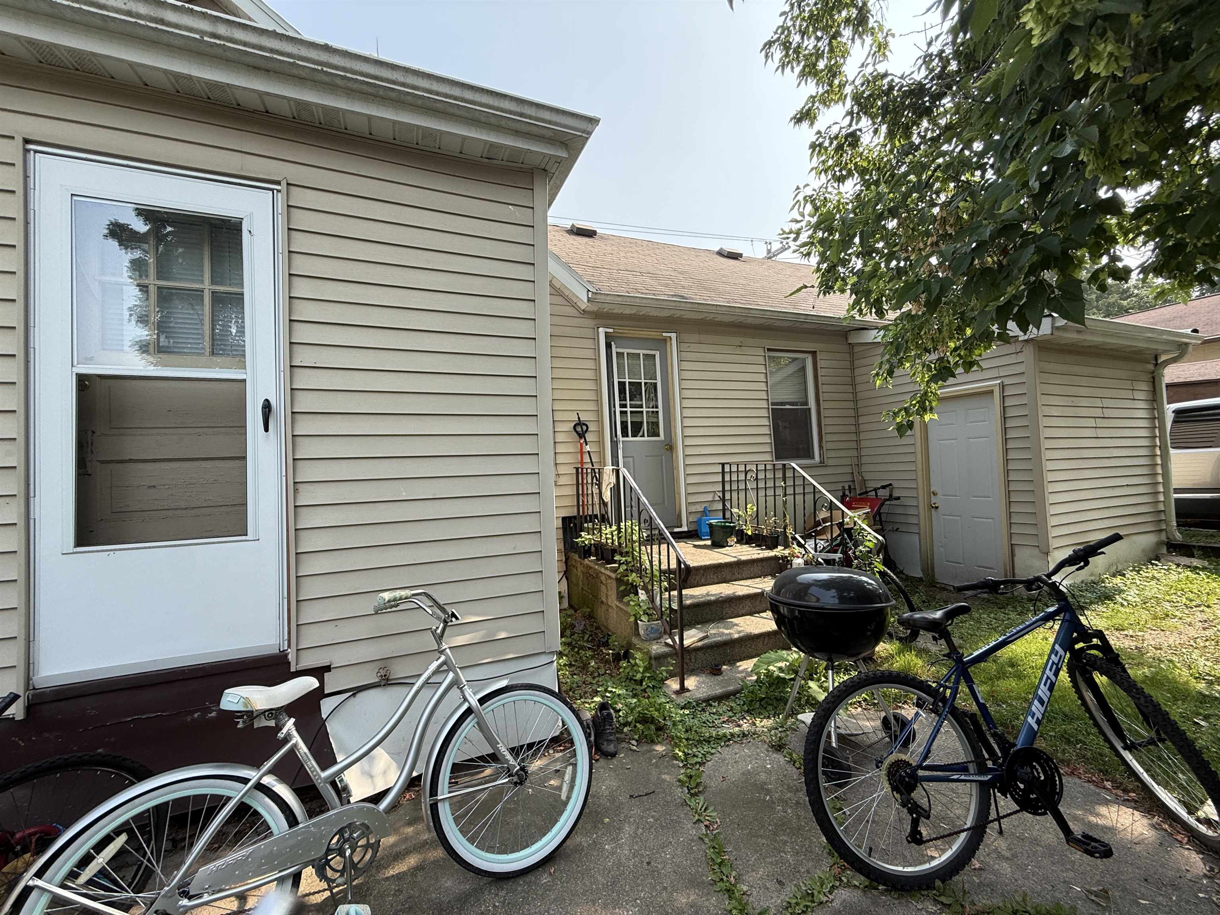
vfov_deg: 85.7
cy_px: 458
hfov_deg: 102.1
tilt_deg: +2.9
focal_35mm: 14
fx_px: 493
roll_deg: +2.4
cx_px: 610
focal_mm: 2.22
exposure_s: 1/468
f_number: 2.2
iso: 64
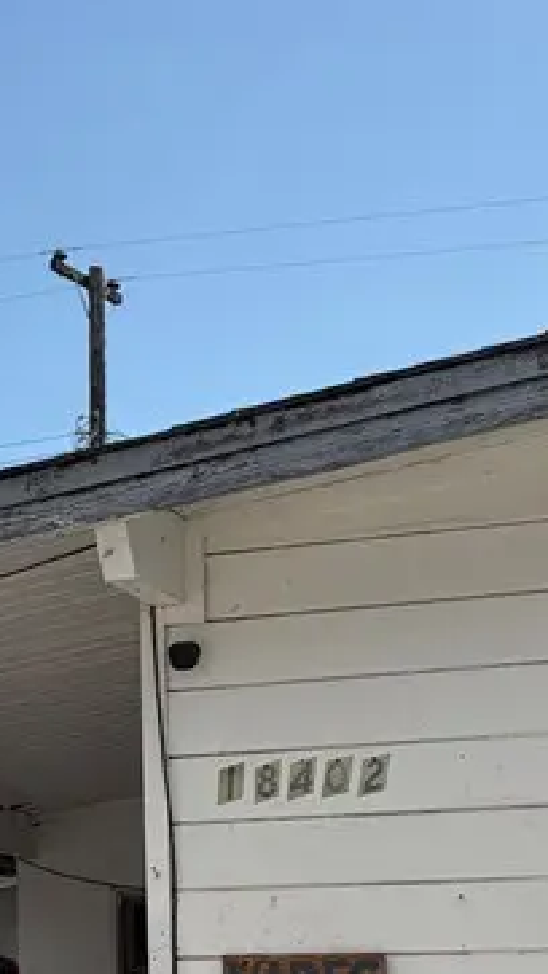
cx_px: 0
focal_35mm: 80
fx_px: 2068
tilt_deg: +5.3
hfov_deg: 14.8
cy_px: 816
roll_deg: +0.7
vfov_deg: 25.9
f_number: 1.6
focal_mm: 5.96
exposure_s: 1/3831
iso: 50
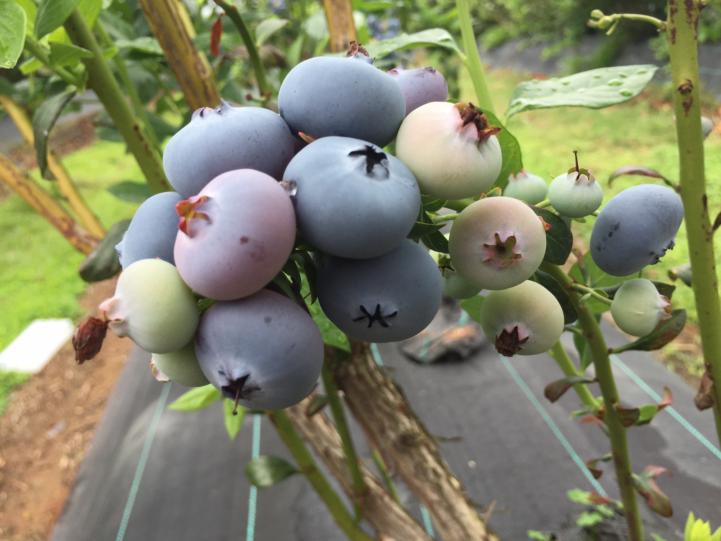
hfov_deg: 61.7
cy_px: 270
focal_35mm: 29
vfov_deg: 48.2
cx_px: 360
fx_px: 604
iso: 32
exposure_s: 1/565
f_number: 2.2
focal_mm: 4.15
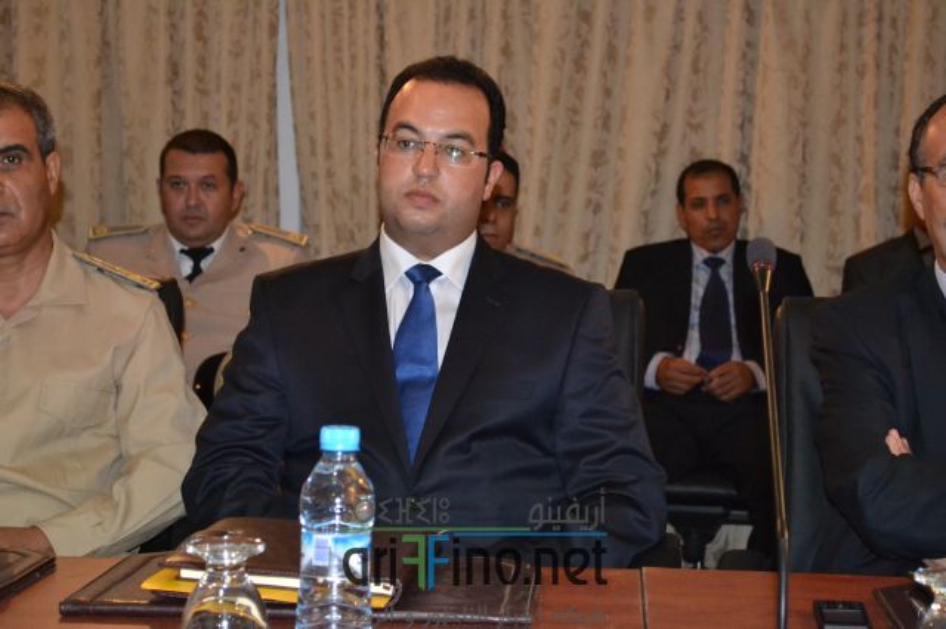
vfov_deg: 18.9
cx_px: 473
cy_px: 314
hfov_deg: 28.1
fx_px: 1891
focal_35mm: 72
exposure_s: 1/60
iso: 3200
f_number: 5.6
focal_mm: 48
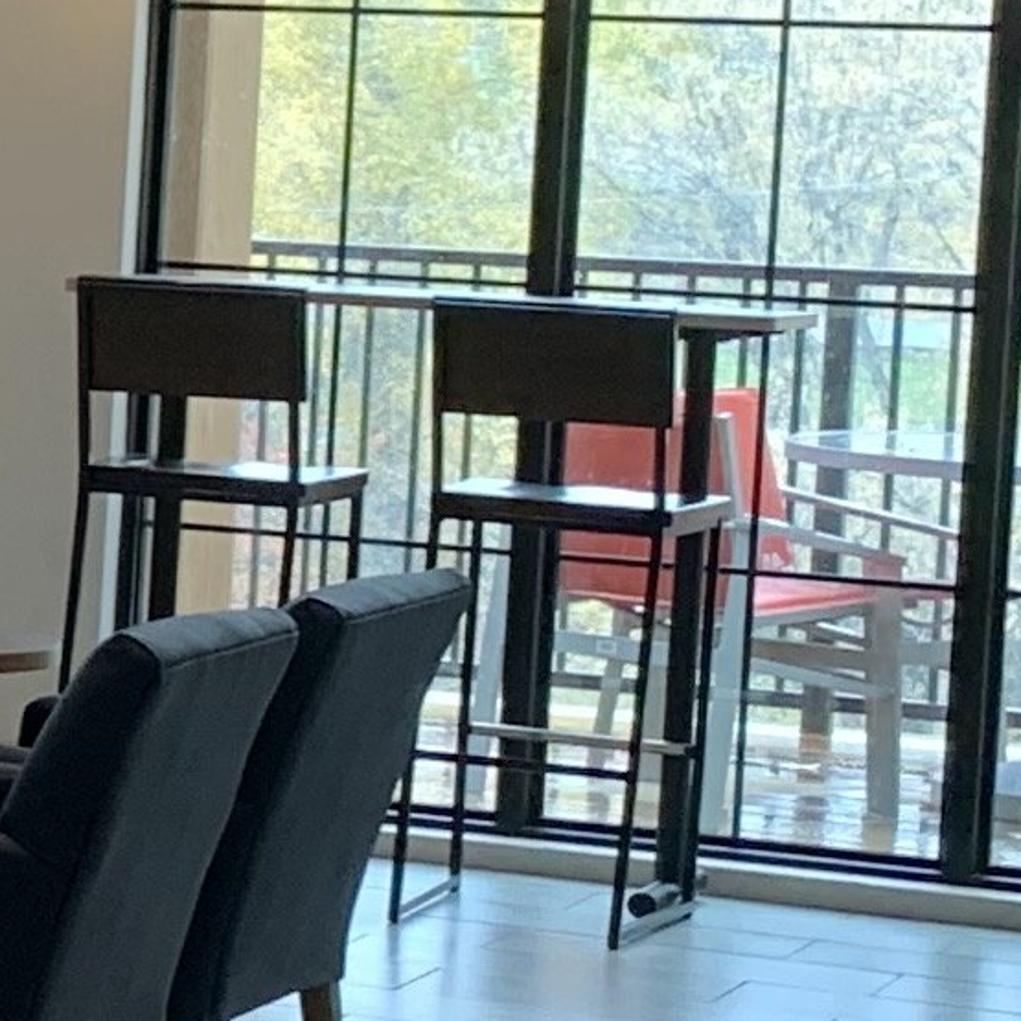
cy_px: 373
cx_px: -2051
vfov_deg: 10.5
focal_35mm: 167
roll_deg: -2.9
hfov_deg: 8.7
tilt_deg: -2.8
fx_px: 5573
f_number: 1.8
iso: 80
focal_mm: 4.25
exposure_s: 1/60
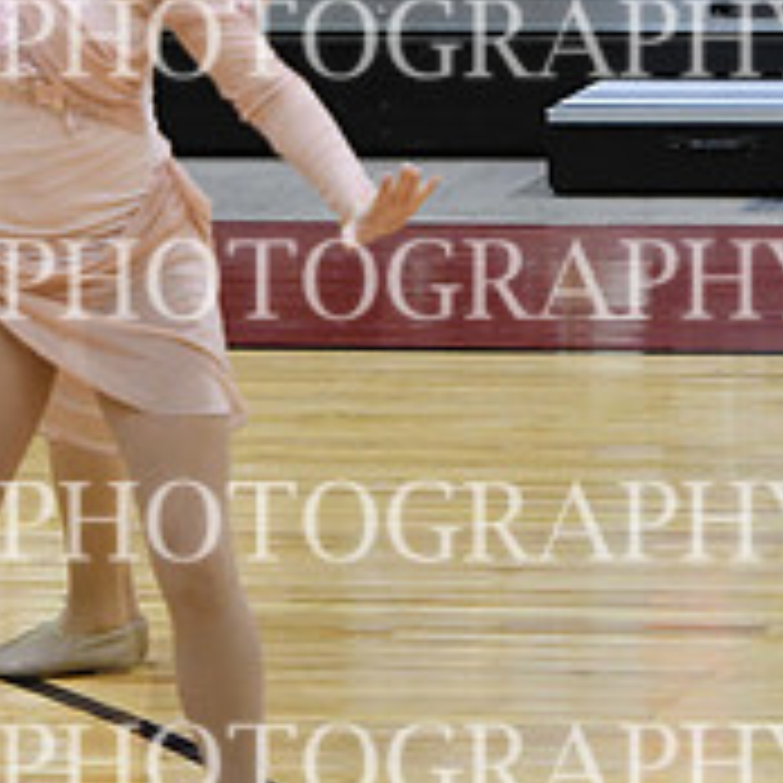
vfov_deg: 2.7
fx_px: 16865
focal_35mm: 659
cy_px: 400
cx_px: -34
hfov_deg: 2.7
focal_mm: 155
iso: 4000
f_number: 3.5
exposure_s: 1/400
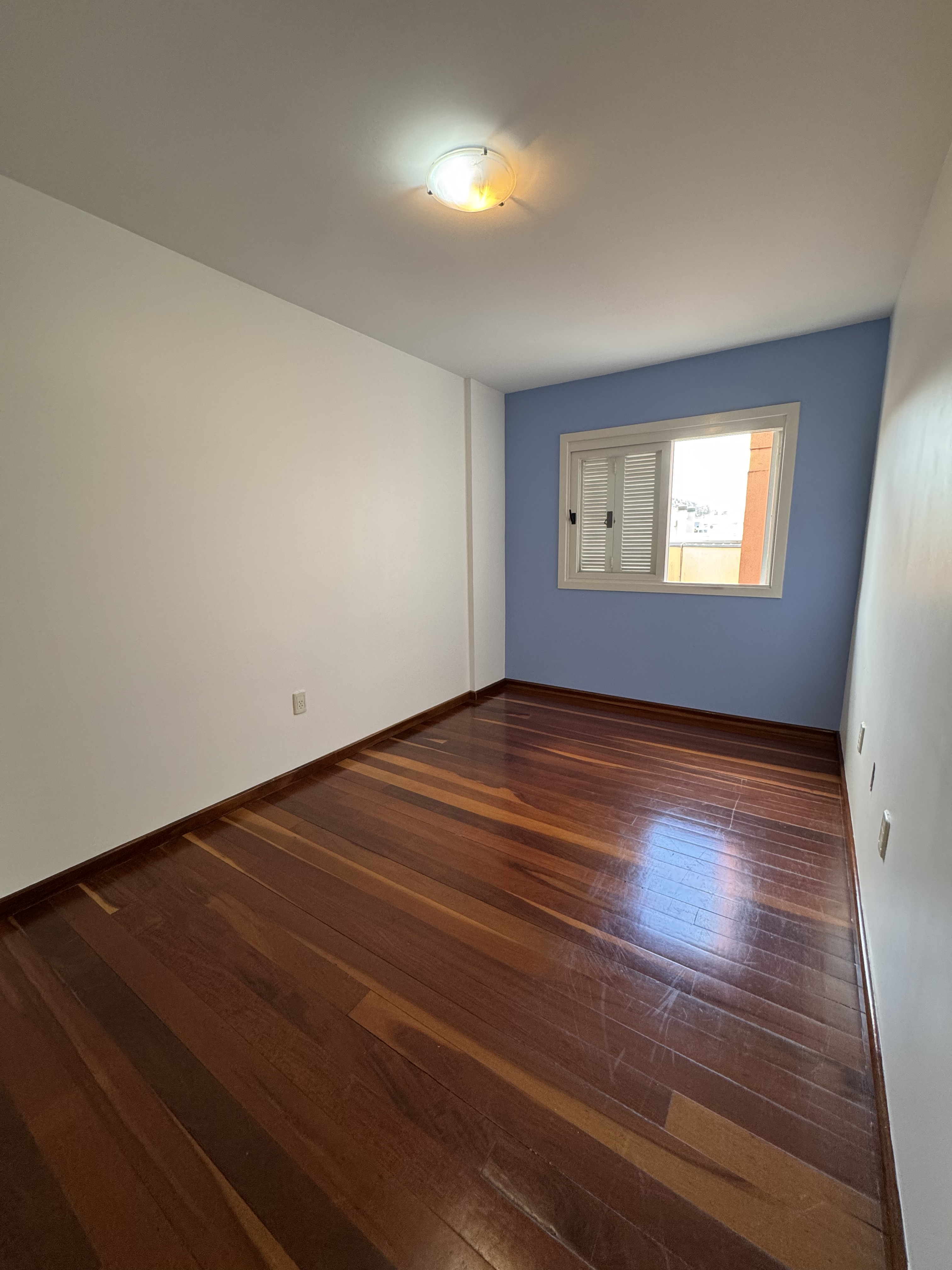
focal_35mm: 14
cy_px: 635
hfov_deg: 85.7
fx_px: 513
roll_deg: +1.0
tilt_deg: -10.0
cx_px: 476
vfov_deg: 102.1
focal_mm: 2.22
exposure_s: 1/120
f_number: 2.2
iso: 200
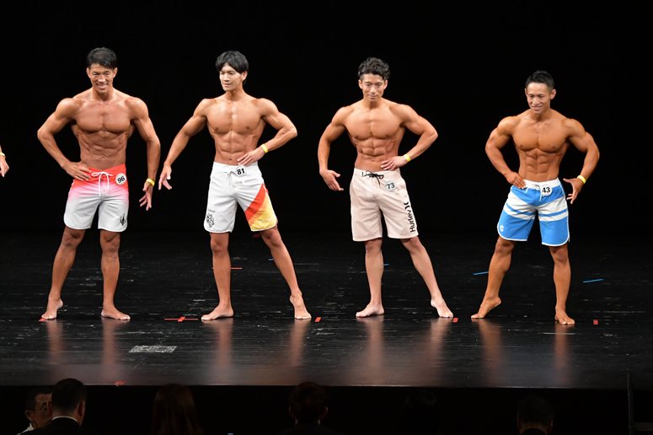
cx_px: 326
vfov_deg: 6.8
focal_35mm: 202
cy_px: 218
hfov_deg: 10.2
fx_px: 3662
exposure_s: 1/400
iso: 3200
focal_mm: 135
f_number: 5.6
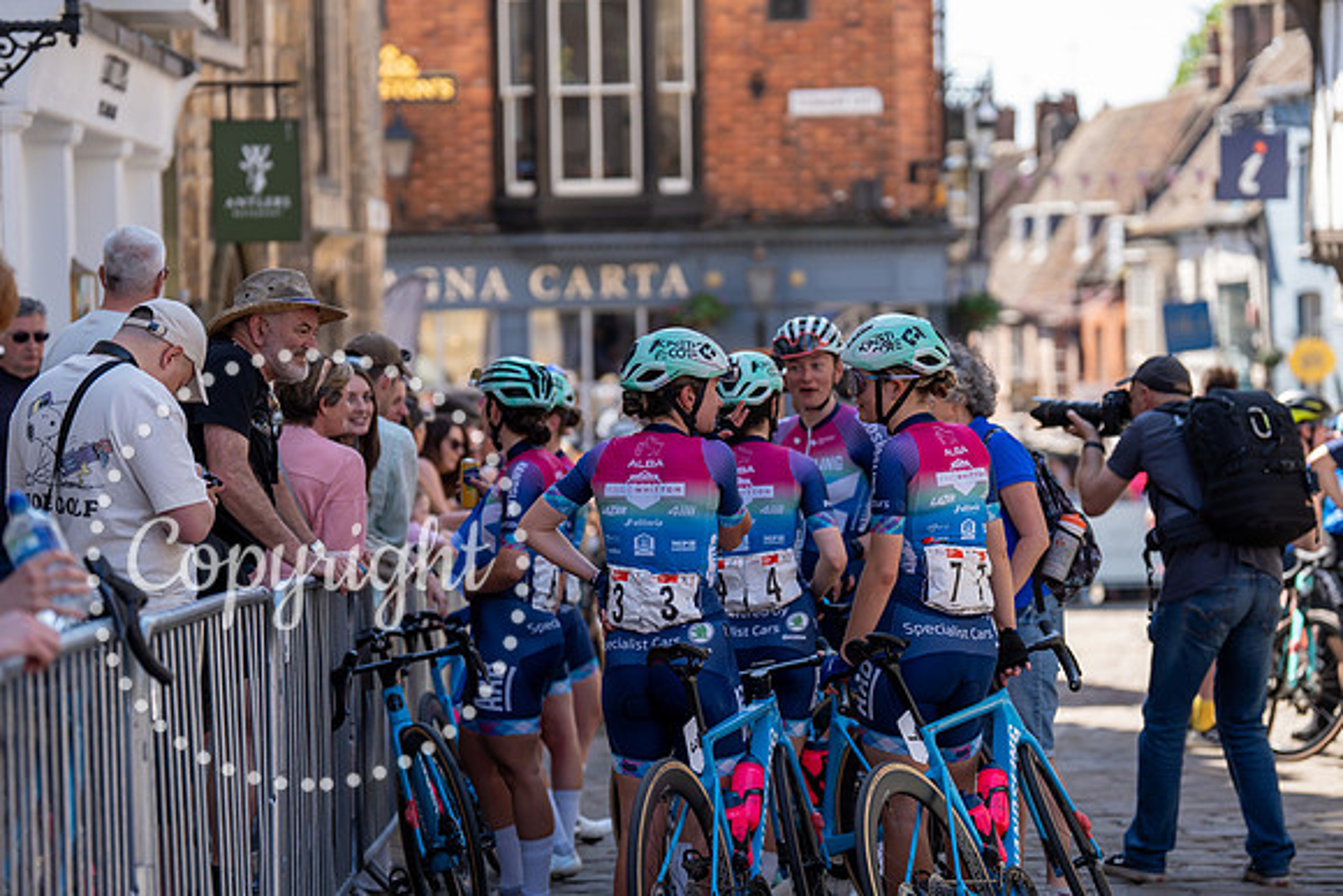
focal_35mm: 113
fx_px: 4216
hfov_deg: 18.1
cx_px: 672
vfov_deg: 12.1
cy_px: 448
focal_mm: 113
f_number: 2.8
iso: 640
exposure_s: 1/2000
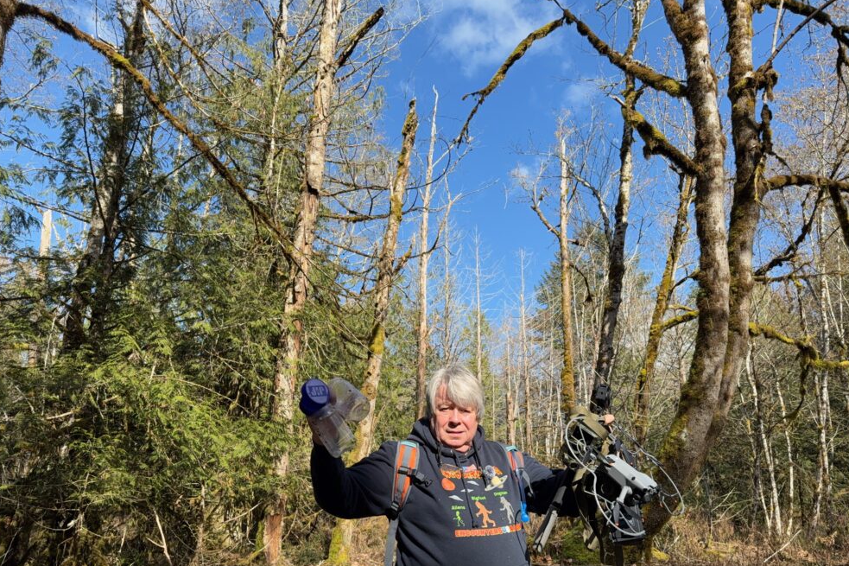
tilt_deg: +16.0
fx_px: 613
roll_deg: +0.6
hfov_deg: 69.4
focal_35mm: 26
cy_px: 328
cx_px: 429
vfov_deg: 49.3
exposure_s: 1/2907
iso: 80
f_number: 1.78
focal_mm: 6.76
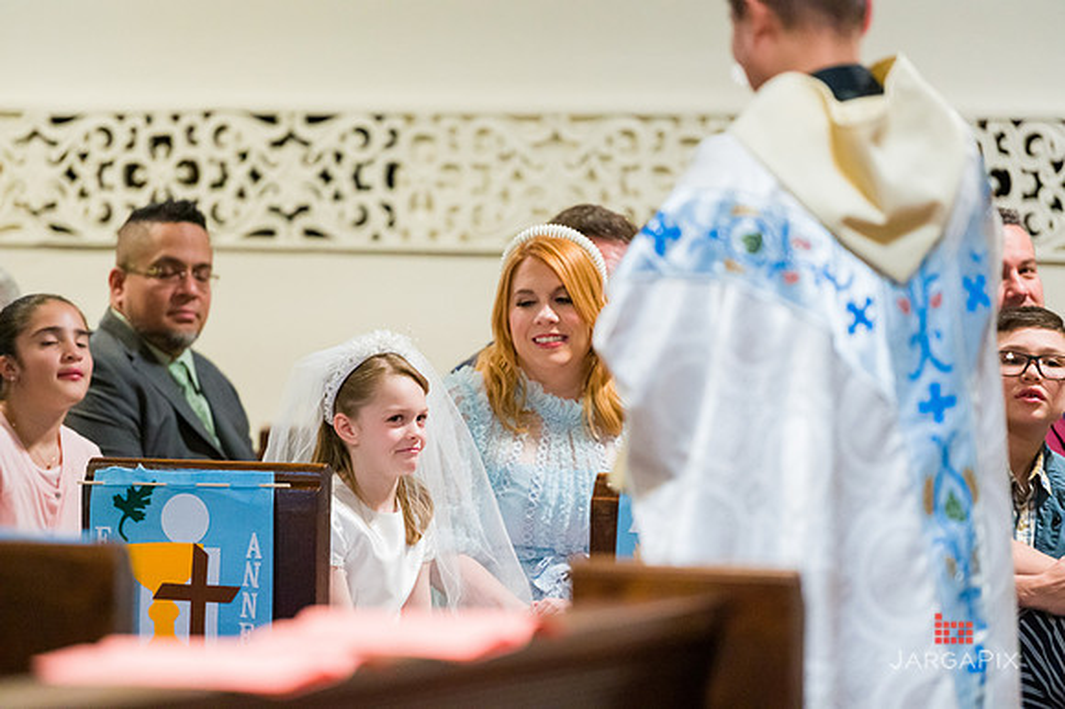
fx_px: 5913
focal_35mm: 200
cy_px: 354
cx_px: 532
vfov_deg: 6.9
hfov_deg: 10.3
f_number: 3.2
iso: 6400
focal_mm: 200
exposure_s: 1/200
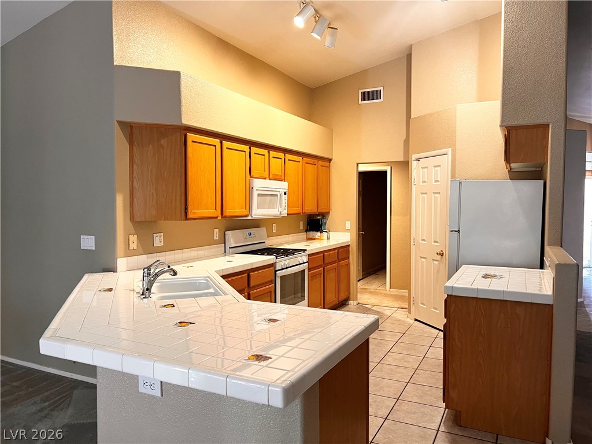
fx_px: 445
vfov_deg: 53.1
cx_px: 296
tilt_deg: -2.2
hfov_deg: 67.3
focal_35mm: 26
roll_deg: -0.2
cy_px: 222
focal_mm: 5.7
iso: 160
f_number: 1.5
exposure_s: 1/60
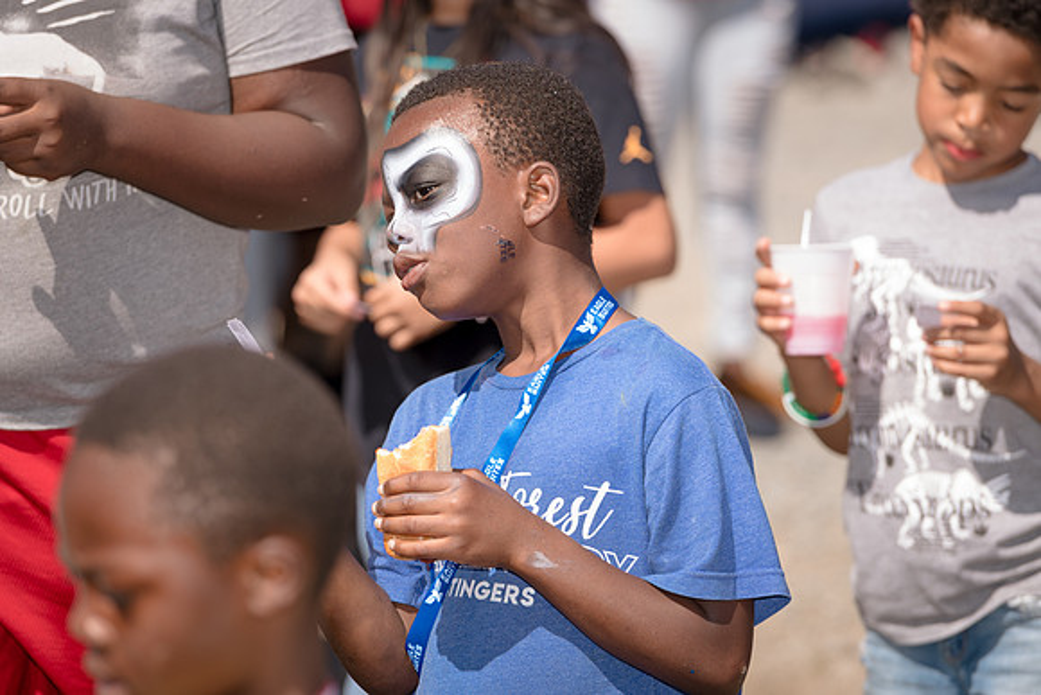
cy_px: 348
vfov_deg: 7.2
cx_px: 520
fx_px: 5495
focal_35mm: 190
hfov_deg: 10.8
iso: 64
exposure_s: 1/250
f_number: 5.6
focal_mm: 190
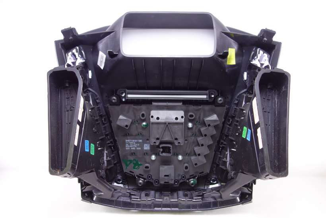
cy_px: 109
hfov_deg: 65.5
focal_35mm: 28
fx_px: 254
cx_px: 163
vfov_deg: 46.4
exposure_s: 1/40
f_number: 1.8
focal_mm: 10.4
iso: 125
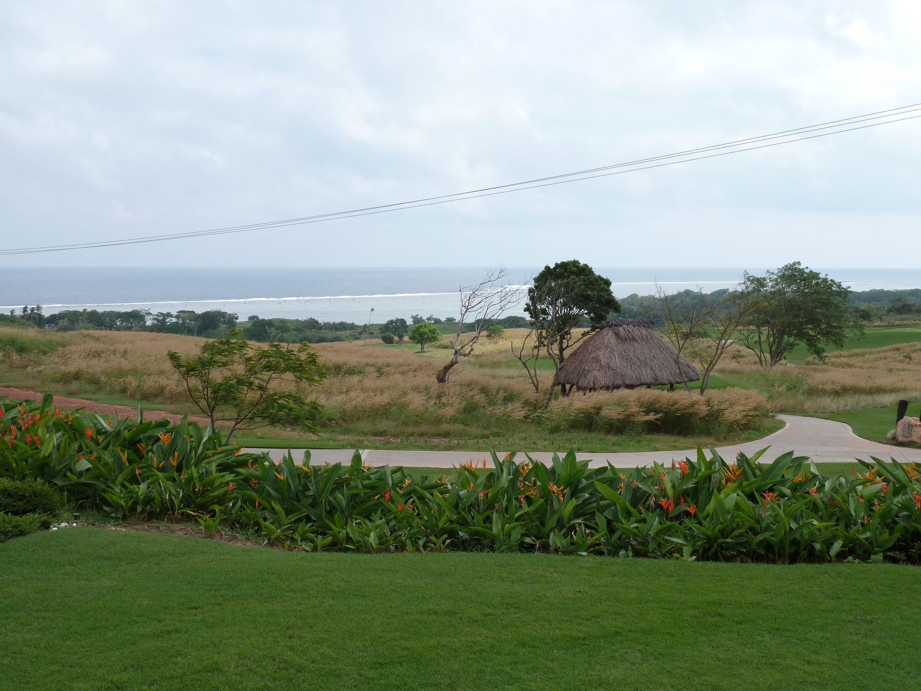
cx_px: 460
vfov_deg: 32.9
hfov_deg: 42.9
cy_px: 346
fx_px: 1171
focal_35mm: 44
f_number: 4.5
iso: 80
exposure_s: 1/400
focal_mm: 7.3
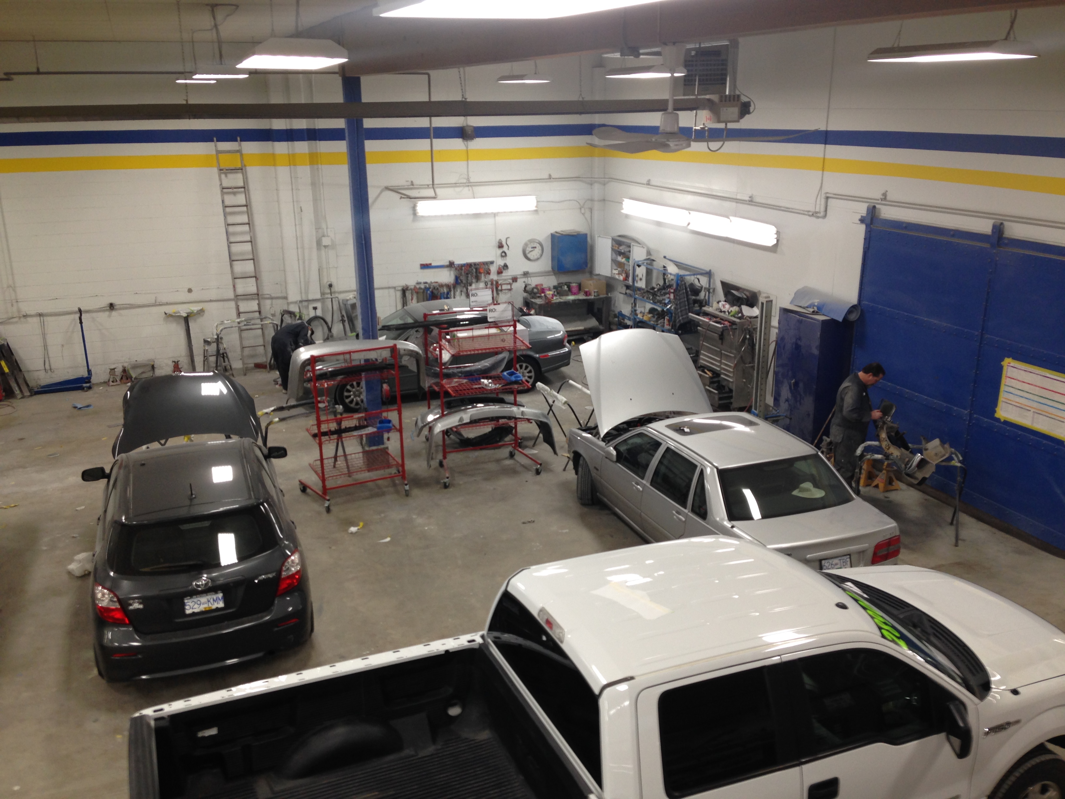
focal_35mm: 33
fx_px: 1015
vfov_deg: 42.9
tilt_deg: -17.7
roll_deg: +1.3
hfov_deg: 55.4
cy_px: 400
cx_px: 532
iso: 50
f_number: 2.4
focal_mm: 4.12
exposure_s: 1/20
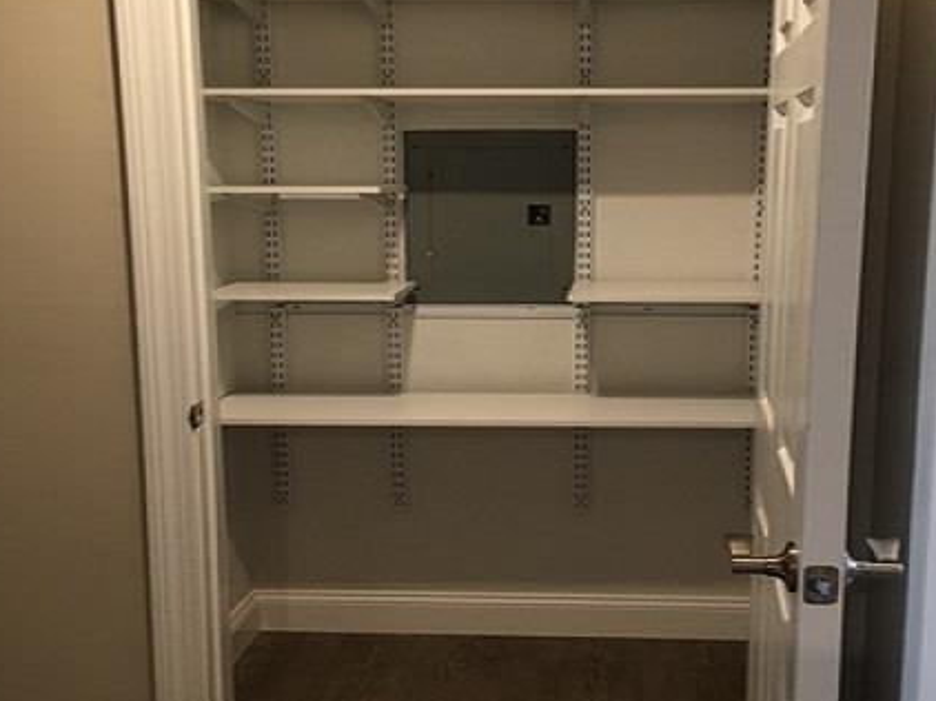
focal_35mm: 44
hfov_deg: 42.9
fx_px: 1189
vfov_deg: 32.8
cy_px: 291
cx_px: 537
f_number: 2.2
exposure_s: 1/15
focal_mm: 4.15
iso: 50
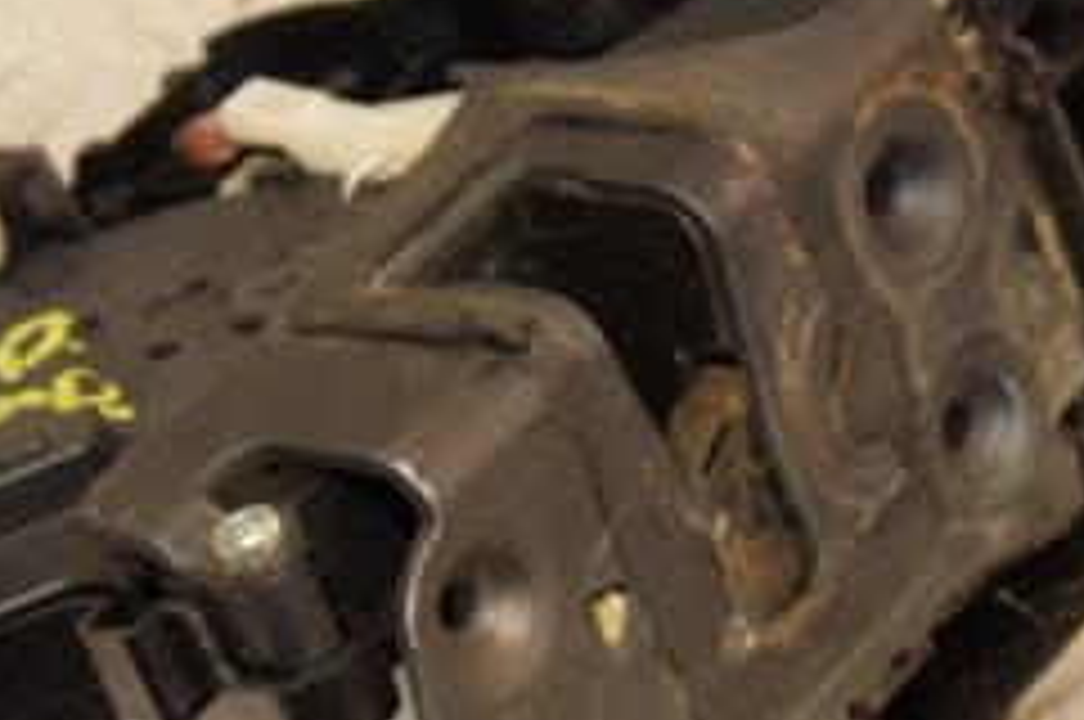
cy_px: 396
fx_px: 6525
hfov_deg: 9.5
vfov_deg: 6.3
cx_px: 477
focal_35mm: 217
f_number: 6.3
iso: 800
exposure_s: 1/200
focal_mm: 58
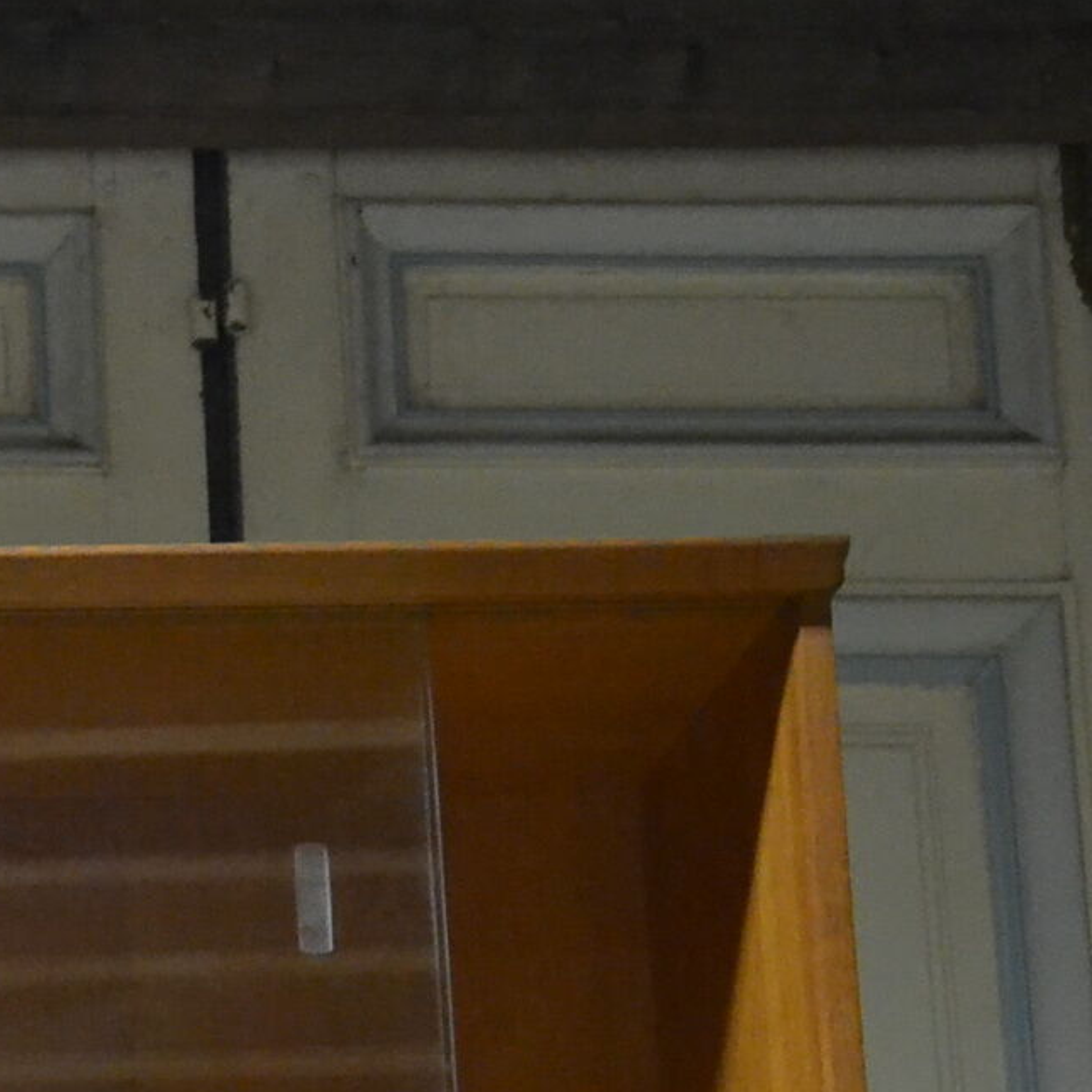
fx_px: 5693
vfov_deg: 10.8
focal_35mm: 160
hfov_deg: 10.4
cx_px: -753
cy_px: 1256
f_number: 4.5
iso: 3200
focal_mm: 35
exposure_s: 1/60
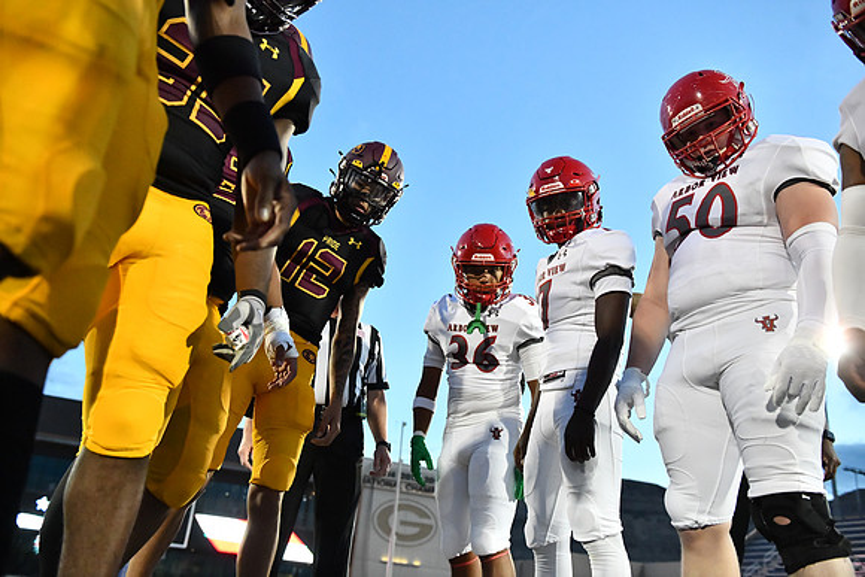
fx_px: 769
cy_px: 288
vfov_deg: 41.1
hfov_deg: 58.7
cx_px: 432
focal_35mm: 32
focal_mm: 32
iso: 11400
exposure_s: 1/2500
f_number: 3.2
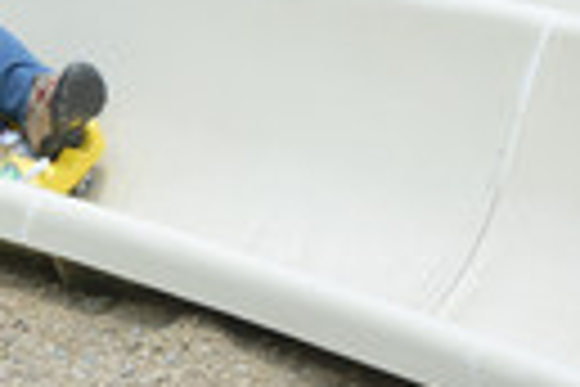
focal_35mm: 604
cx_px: -225
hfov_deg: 3.4
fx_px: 9730
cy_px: 173
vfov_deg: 2.3
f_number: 6.3
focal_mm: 195
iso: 720
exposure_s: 1/1250
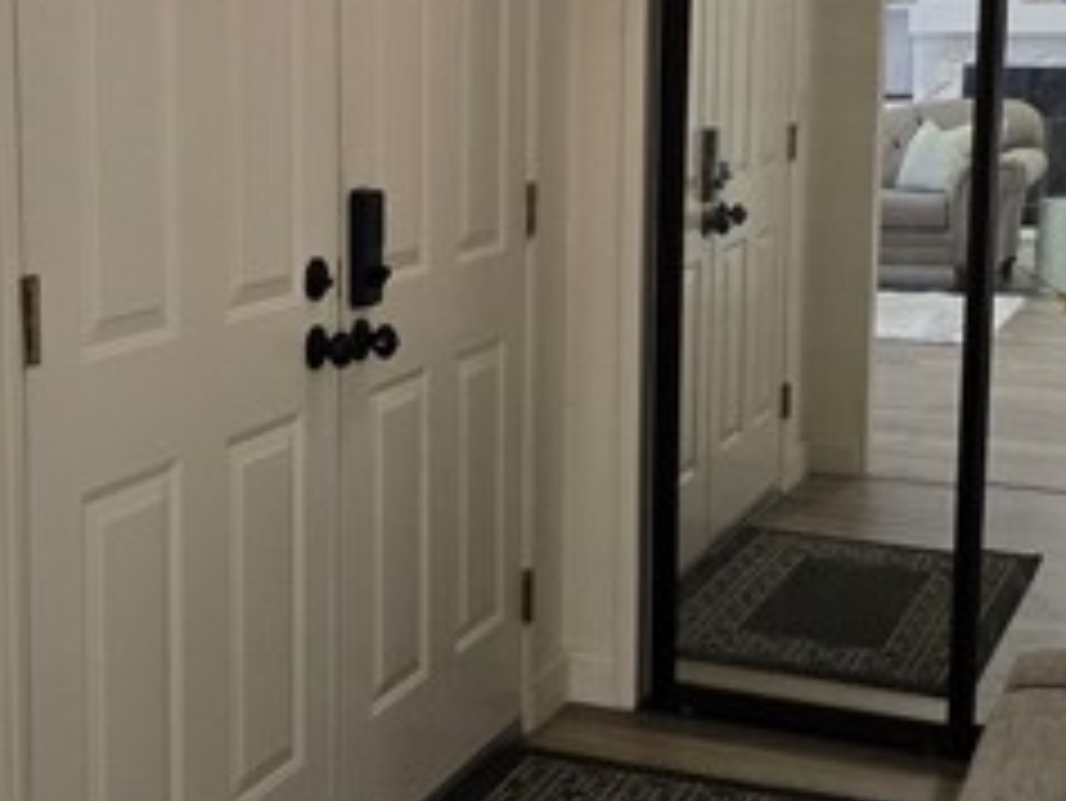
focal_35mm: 62
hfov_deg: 31.1
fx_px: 1910
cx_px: 405
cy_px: 292
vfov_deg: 23.6
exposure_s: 1/120
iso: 250
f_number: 1.7
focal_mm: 6.3
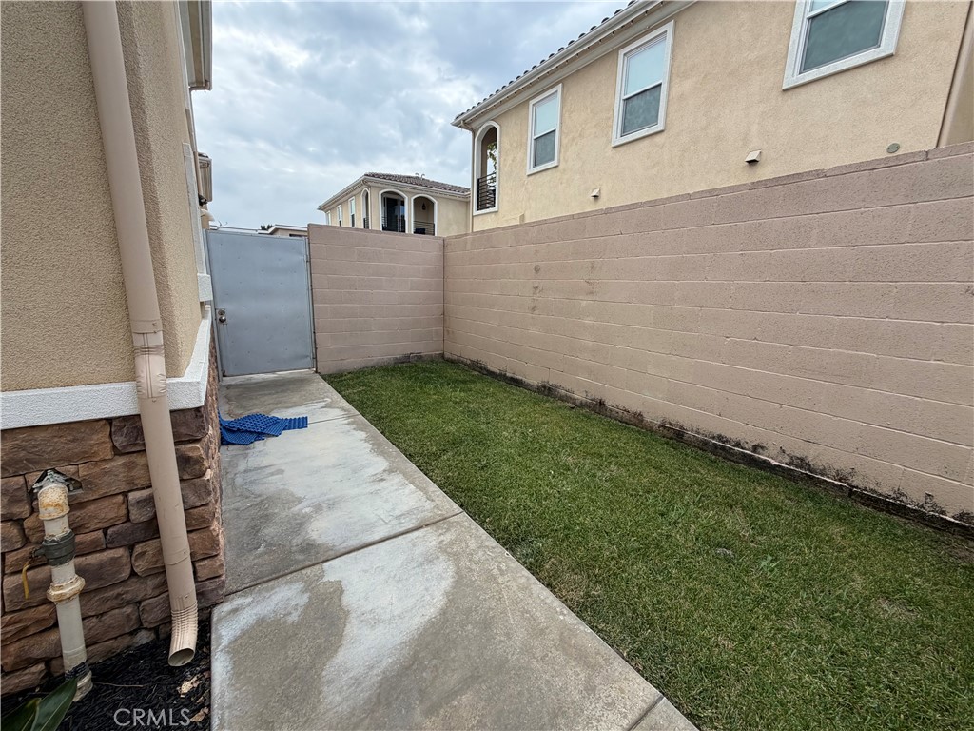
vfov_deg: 85.7
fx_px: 394
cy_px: 366
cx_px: 487
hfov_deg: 102.1
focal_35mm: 14
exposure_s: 1/625
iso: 40
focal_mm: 2.22
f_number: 2.2
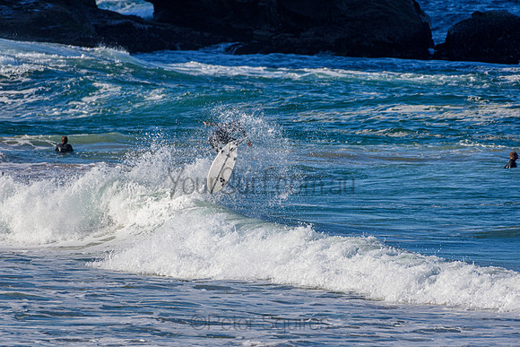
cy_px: 174
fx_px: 10835
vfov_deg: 1.8
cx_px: 260
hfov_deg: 2.7
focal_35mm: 750
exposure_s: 1/2000
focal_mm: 500
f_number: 5.6
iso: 280
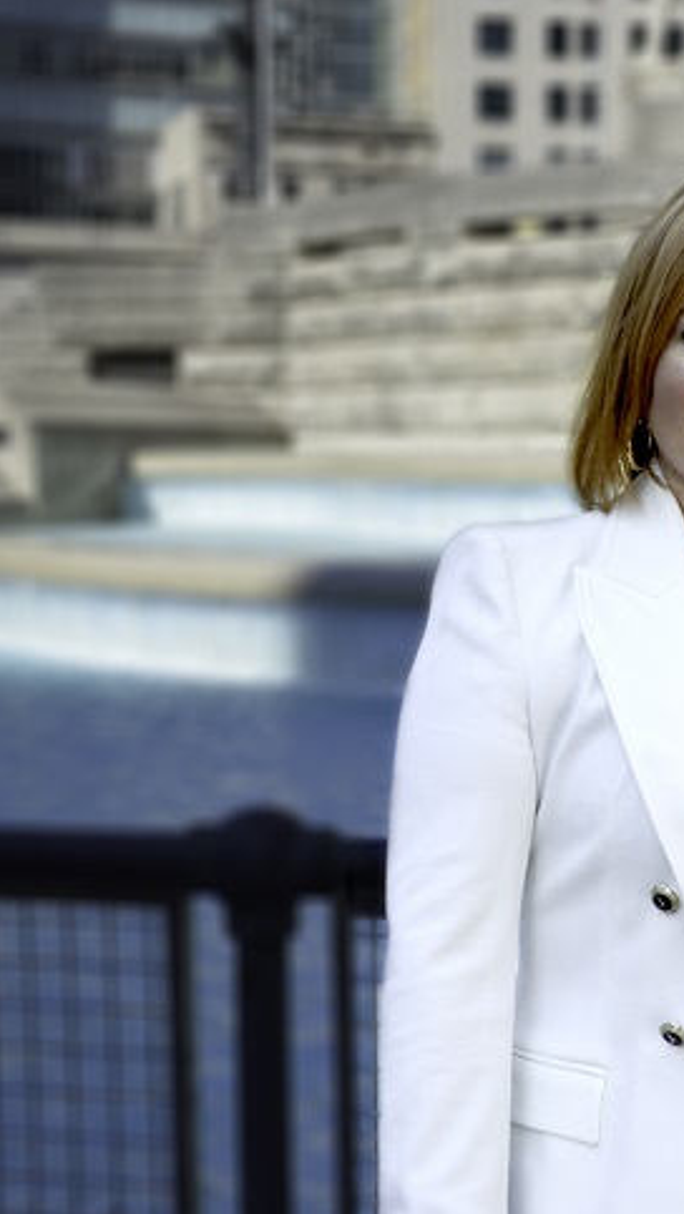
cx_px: 704
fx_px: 2320
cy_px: 611
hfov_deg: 16.4
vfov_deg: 29.3
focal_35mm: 72
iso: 200
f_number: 4.5
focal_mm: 30
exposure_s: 1/1600
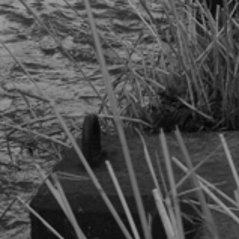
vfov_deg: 7.1
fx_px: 1883
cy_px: -195
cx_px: -167
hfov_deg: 7.1
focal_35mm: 241
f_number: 16
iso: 400
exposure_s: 1/125
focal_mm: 30
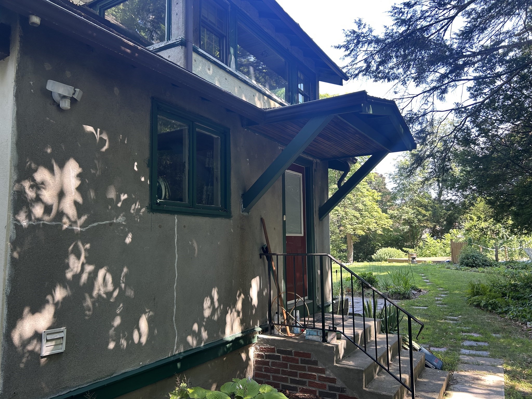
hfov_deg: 67.3
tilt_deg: +4.9
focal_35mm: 26
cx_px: 266
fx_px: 400
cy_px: 200
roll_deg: +1.1
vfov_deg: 53.1
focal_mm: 5.7
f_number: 1.5
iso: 40
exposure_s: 1/139
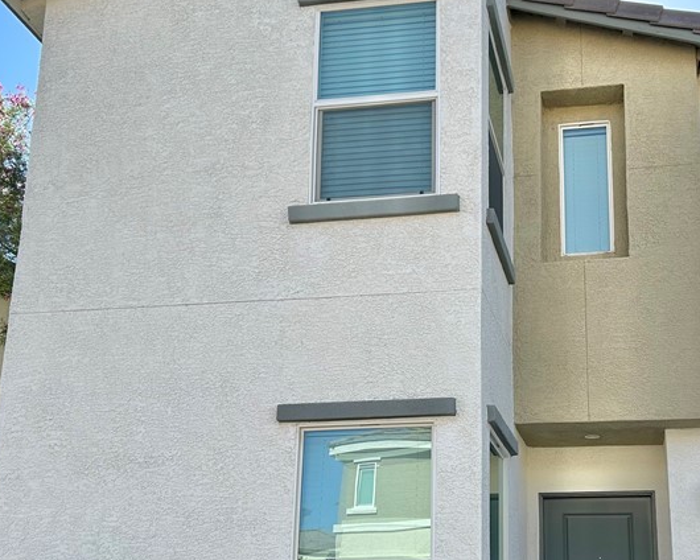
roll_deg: +0.7
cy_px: 386
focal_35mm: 49
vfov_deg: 30.5
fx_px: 1015
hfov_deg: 37.6
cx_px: 469
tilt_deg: +16.6
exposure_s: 1/1972
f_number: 1.5
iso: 50
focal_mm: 5.7
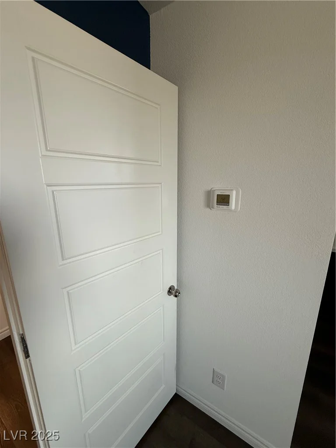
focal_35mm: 14
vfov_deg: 102.1
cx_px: 168
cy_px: 224
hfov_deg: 85.7
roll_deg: -0.3
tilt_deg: -11.7
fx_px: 181
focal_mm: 2.22
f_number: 2.2
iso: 160
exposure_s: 1/120
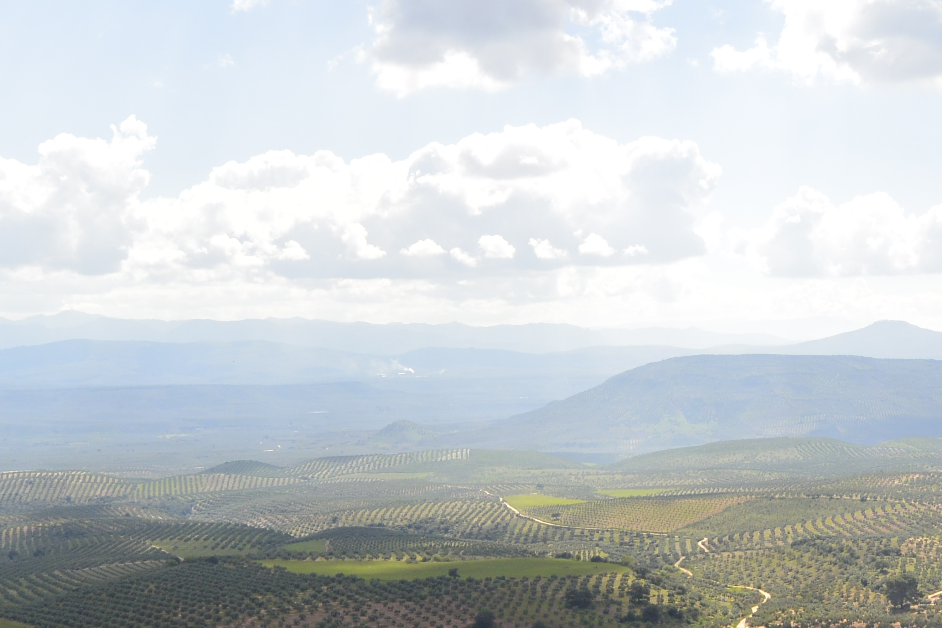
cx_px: 660
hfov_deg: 32.5
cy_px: 454
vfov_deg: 22.1
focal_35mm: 61
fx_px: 1596
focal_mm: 13
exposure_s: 1/250
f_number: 9
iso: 160
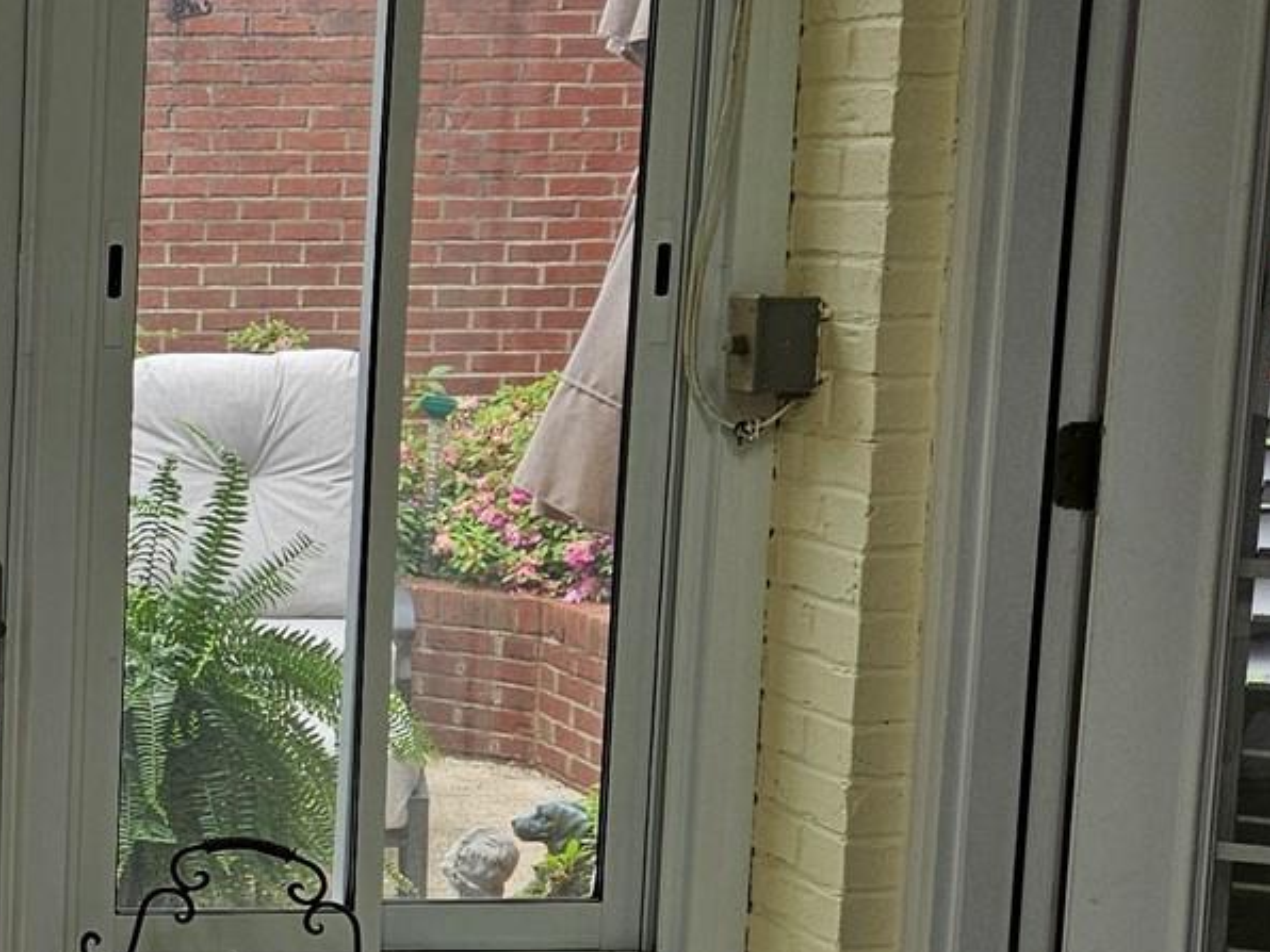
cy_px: 575
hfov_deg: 21.4
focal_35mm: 79
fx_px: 2898
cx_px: -543
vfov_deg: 18.6
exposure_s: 1/180
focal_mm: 5.4
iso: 40
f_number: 1.8
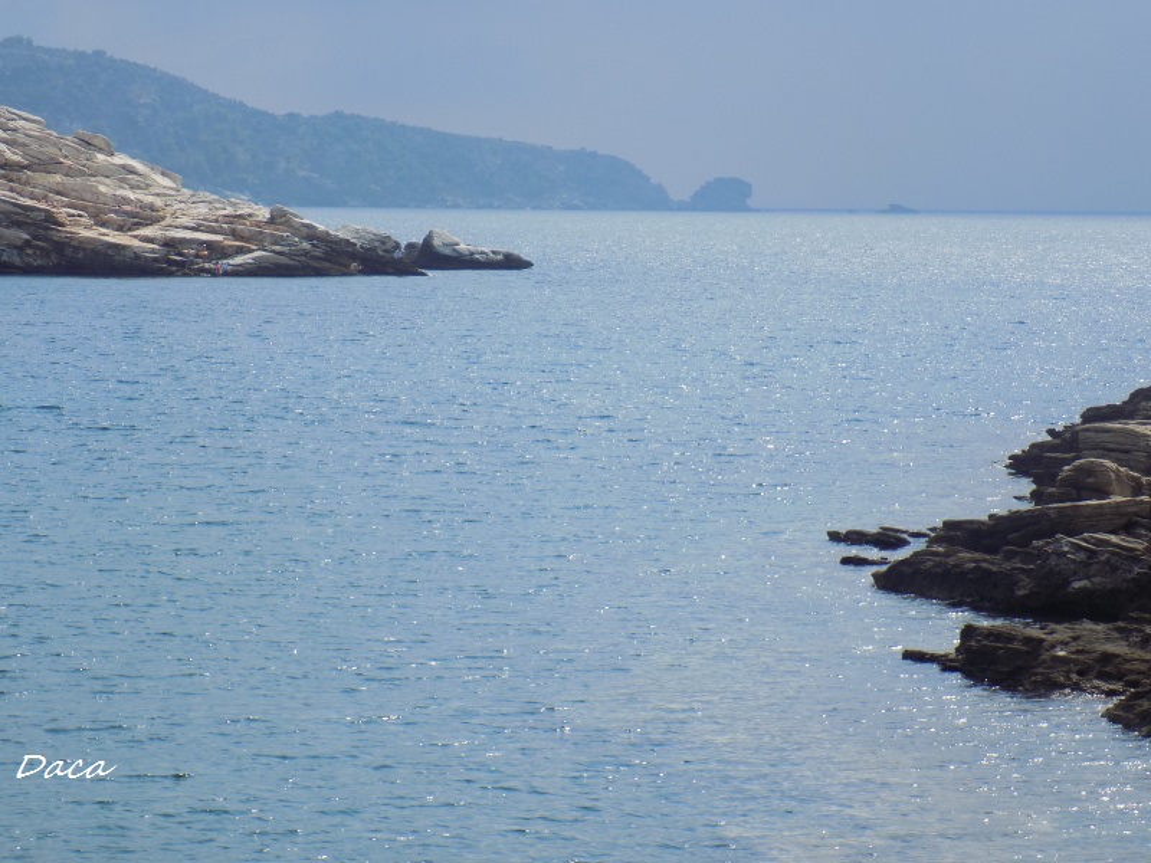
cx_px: 576
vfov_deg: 11.2
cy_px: 432
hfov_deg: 14.9
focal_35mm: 132
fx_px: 4389
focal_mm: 23.4
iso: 80
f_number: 5
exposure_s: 1/800
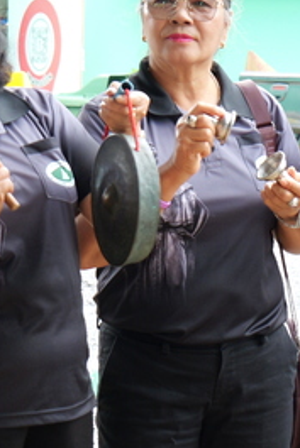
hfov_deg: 5.5
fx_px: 3021
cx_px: 678
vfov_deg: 8.5
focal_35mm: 242
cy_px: 284
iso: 800
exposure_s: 1/100
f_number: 5.6
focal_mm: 60
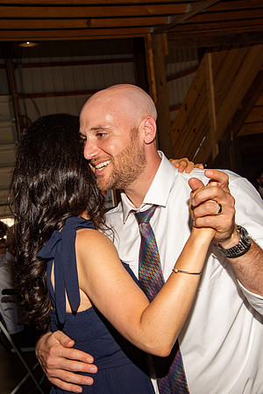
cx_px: 132
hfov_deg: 21.9
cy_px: 197
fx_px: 679
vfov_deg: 32.4
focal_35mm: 62
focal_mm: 62
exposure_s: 1/125
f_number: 13
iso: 400
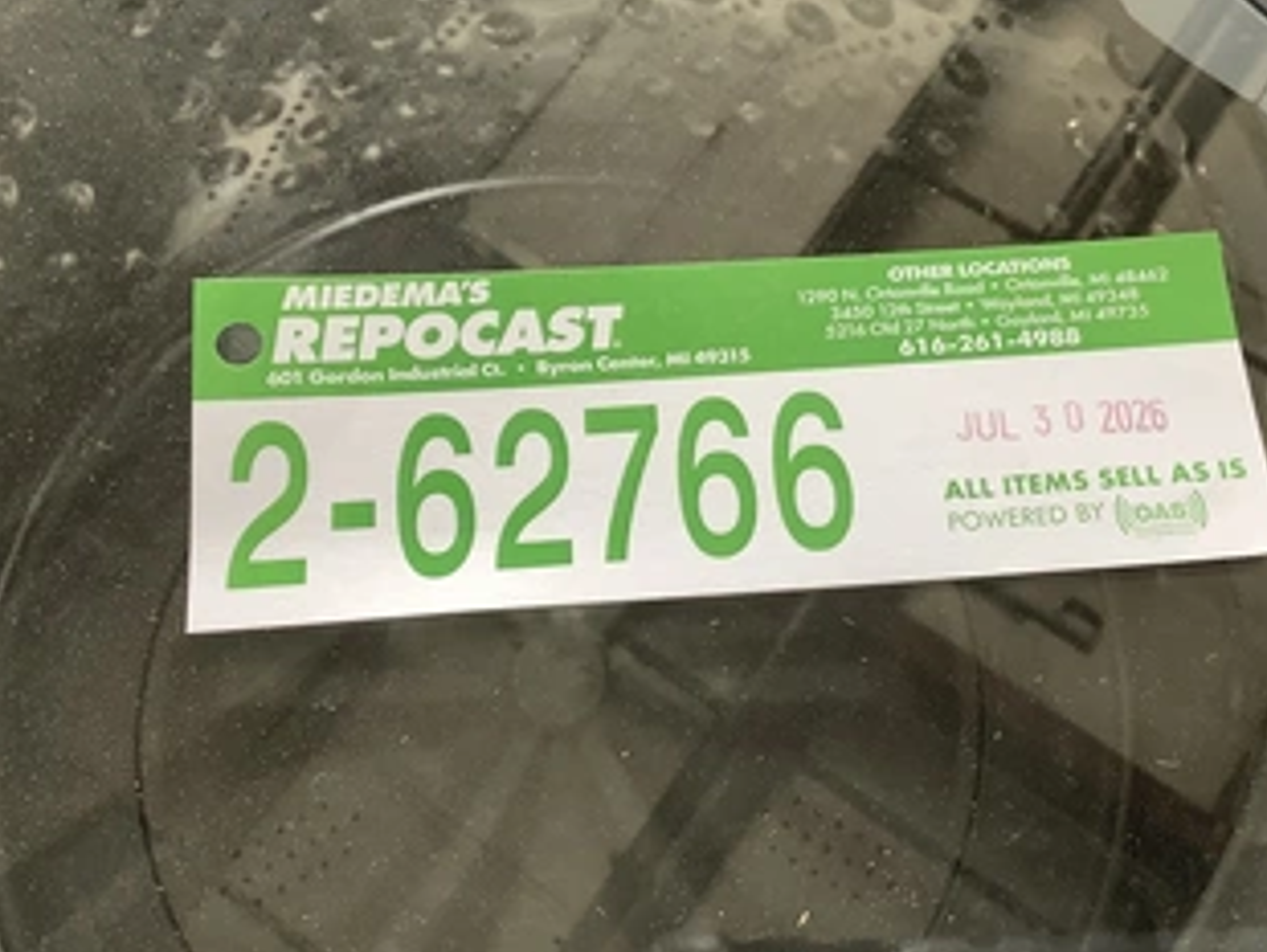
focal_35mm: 40
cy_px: 437
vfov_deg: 36.0
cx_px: 732
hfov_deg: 46.6
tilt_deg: -69.1
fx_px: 1465
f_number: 2.4
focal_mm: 3.3
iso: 80
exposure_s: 1/60
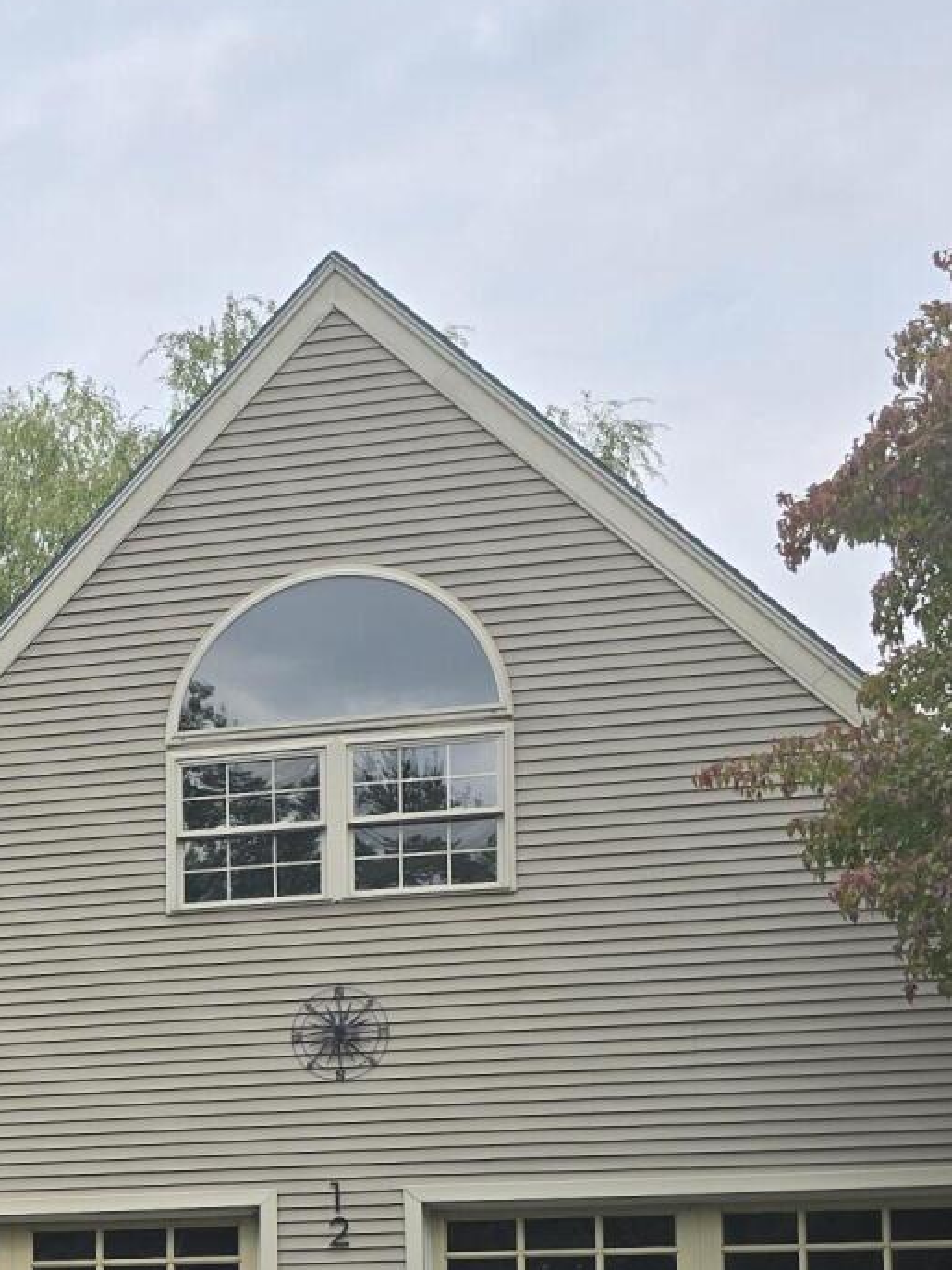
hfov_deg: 20.0
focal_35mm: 67
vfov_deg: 27.2
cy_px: 1292
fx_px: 2458
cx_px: -318
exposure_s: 1/218
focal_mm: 6.3
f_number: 1.7
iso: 12
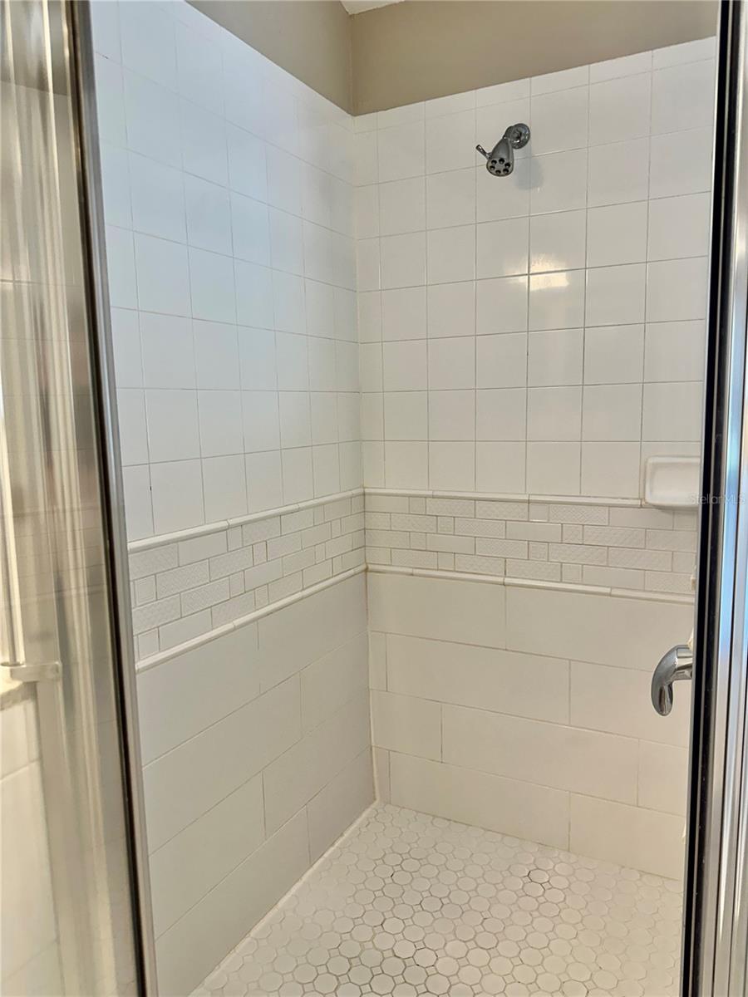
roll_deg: +0.8
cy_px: 498
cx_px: 374
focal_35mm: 24
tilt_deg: -8.4
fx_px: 691
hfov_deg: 56.8
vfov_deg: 71.6
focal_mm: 6.86
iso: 125
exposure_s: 1/120
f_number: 1.78
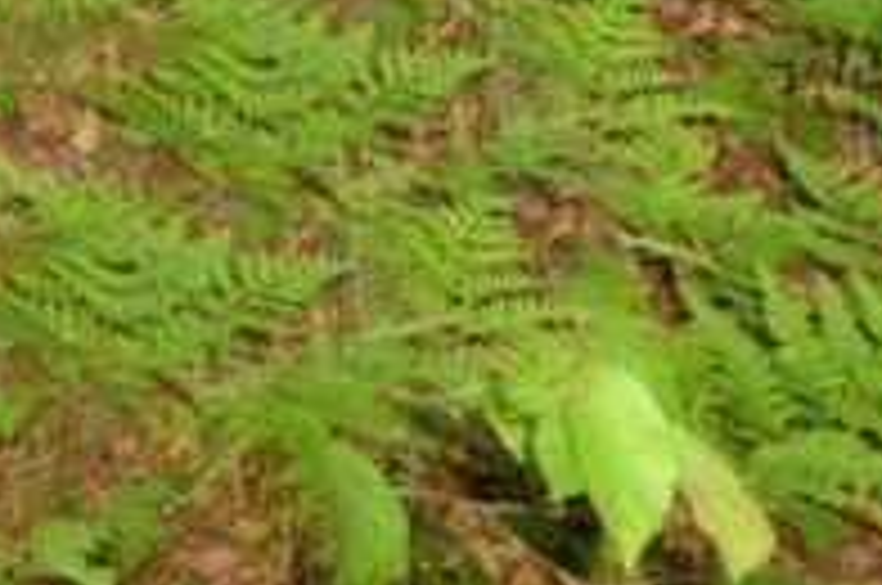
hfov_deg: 18.9
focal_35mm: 92
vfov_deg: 10.3
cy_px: -1202
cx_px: -526
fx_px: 2250
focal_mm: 10
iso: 200
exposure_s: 1/125
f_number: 5.6
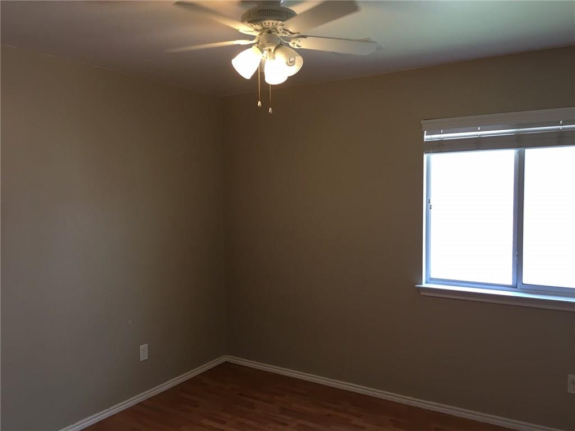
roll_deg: +0.2
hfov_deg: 61.7
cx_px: 288
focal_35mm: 29
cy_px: 216
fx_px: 482
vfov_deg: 48.2
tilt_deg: -4.0
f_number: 2.2
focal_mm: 4.15
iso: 50
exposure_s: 1/30
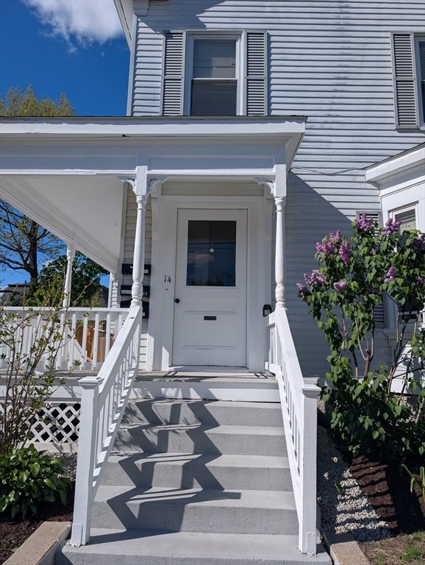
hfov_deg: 56.9
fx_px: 392
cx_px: 212
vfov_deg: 71.5
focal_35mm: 24
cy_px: 282
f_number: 1.68
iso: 20
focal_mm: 6.9
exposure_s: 1/2604
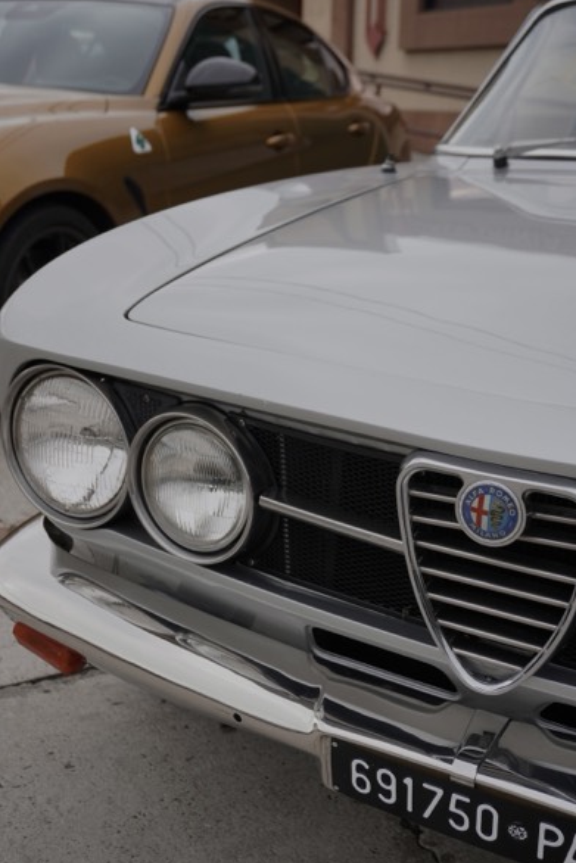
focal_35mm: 43
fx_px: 1031
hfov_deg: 31.2
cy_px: 430
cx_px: 293
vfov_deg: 45.4
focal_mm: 28
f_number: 5
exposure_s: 1/320
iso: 100
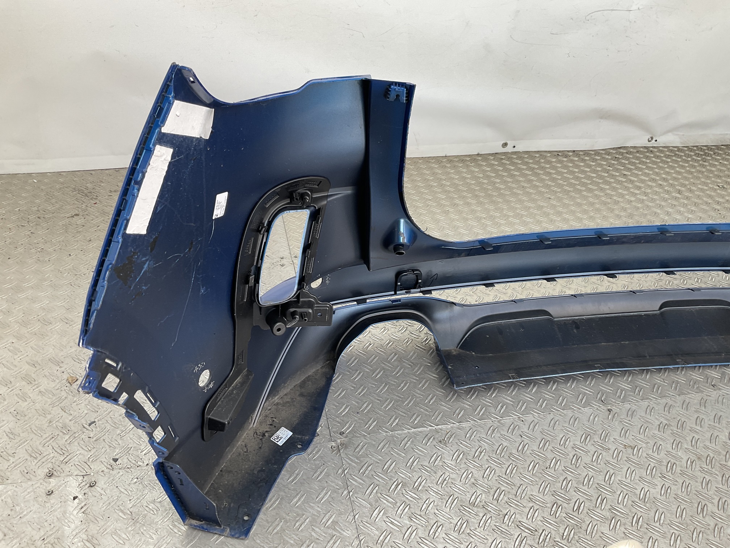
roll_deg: -7.8
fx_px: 612
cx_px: 365
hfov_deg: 61.7
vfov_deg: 48.2
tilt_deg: -35.6
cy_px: 274
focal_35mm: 29
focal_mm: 3
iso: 32
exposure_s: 1/120
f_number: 1.8
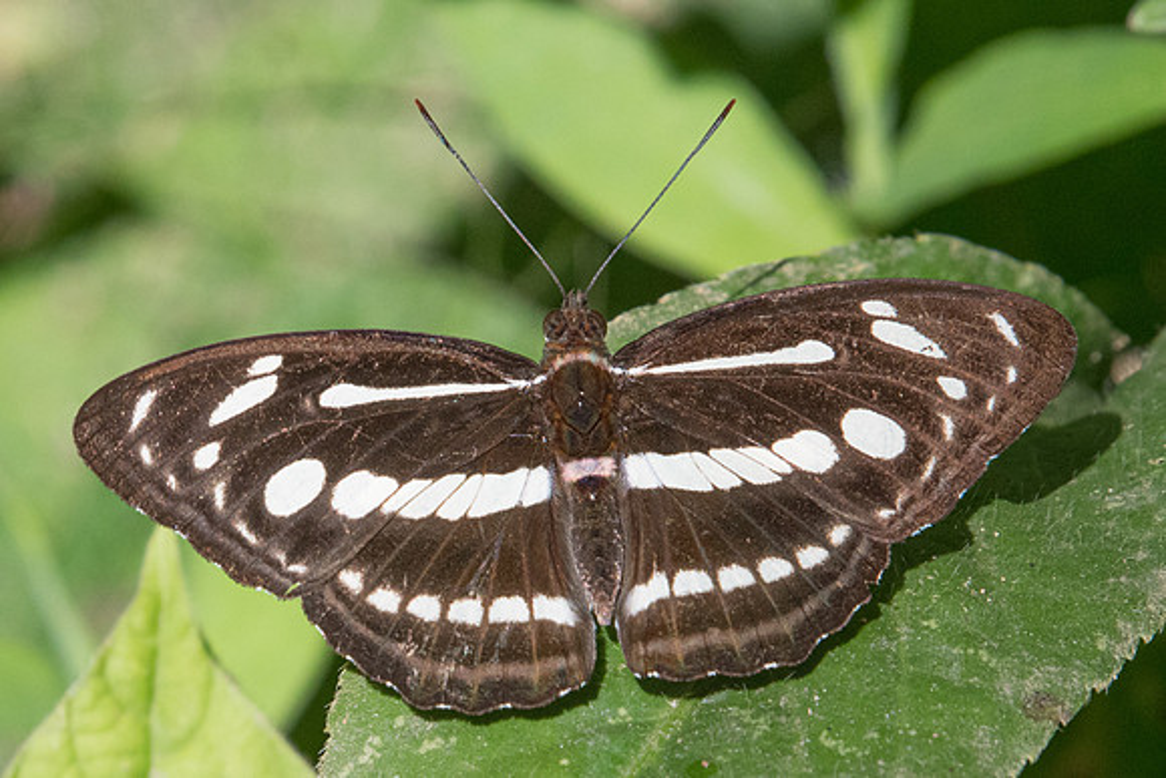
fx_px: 35304
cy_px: 456
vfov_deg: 1.3
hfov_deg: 1.9
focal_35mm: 1090
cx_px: 510
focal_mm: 400
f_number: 11
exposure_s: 1/640
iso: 800
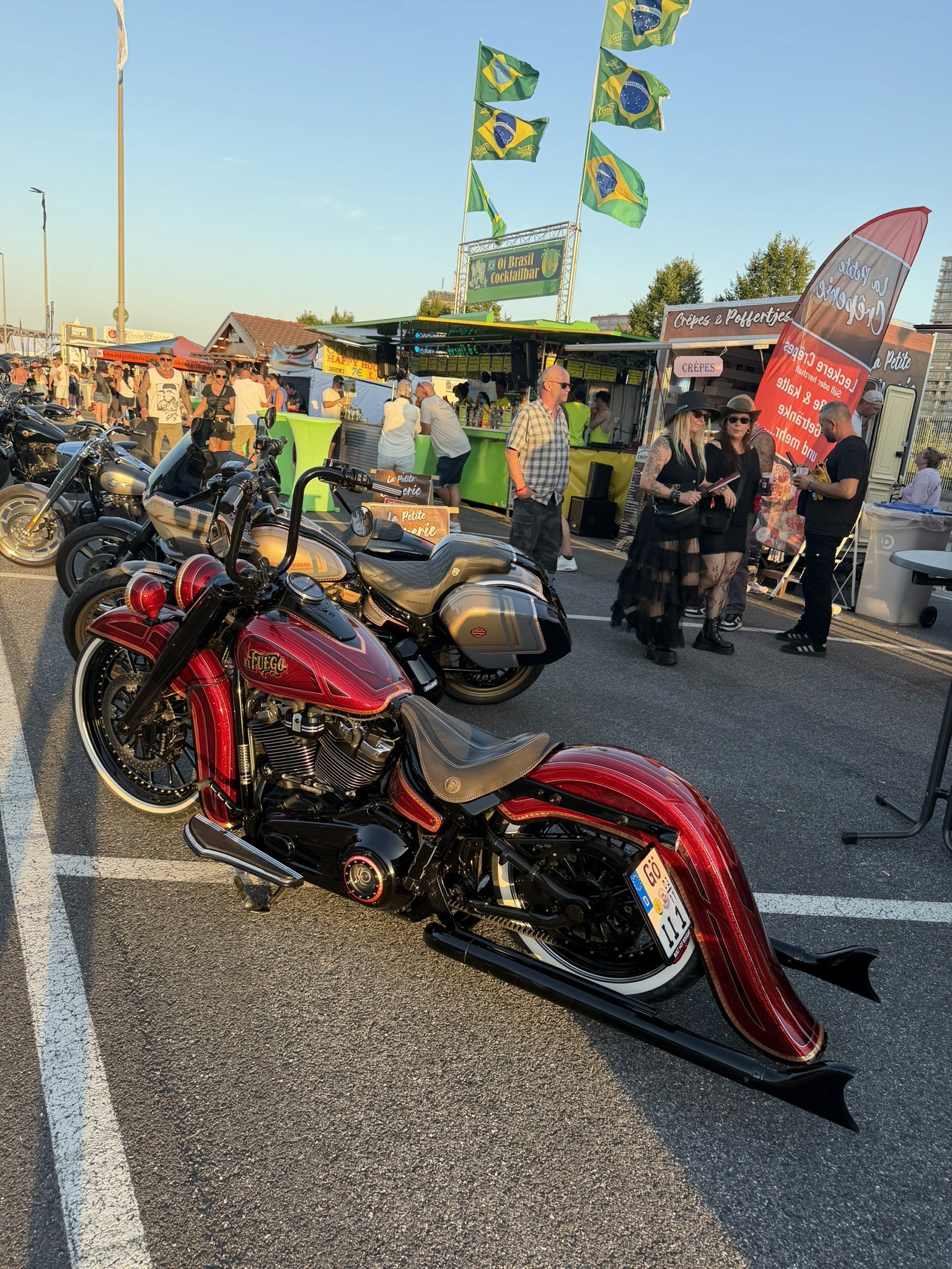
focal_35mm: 24
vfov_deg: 71.6
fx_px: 880
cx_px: 476
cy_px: 634
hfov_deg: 56.8
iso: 80
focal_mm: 6.76
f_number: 1.78
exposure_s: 1/665
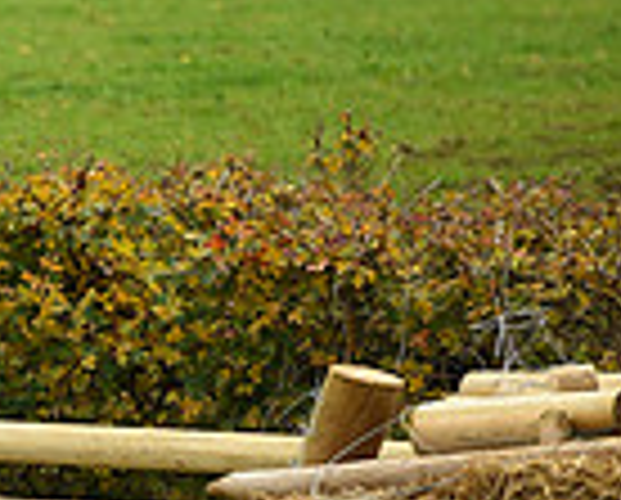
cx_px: -675
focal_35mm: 768
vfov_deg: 2.0
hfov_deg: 2.5
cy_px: 140
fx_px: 14145
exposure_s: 1/1000
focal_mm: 195
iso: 800
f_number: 5
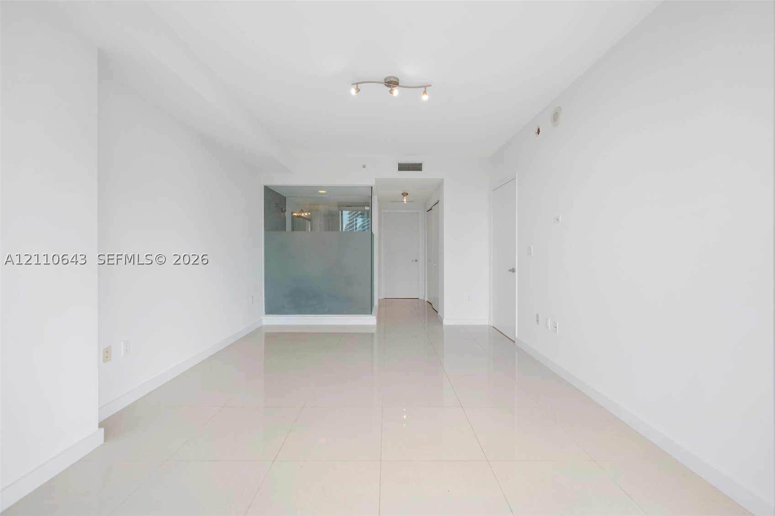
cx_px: 388
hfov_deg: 104.3
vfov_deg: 81.2
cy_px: 258
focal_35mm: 14
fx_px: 301
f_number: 8
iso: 100
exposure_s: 1/13
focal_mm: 14
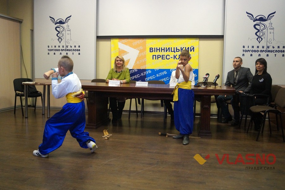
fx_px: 261
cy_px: 95
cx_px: 142
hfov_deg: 57.2
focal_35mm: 33
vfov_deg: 39.9
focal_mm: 22
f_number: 4
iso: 2000
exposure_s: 1/160
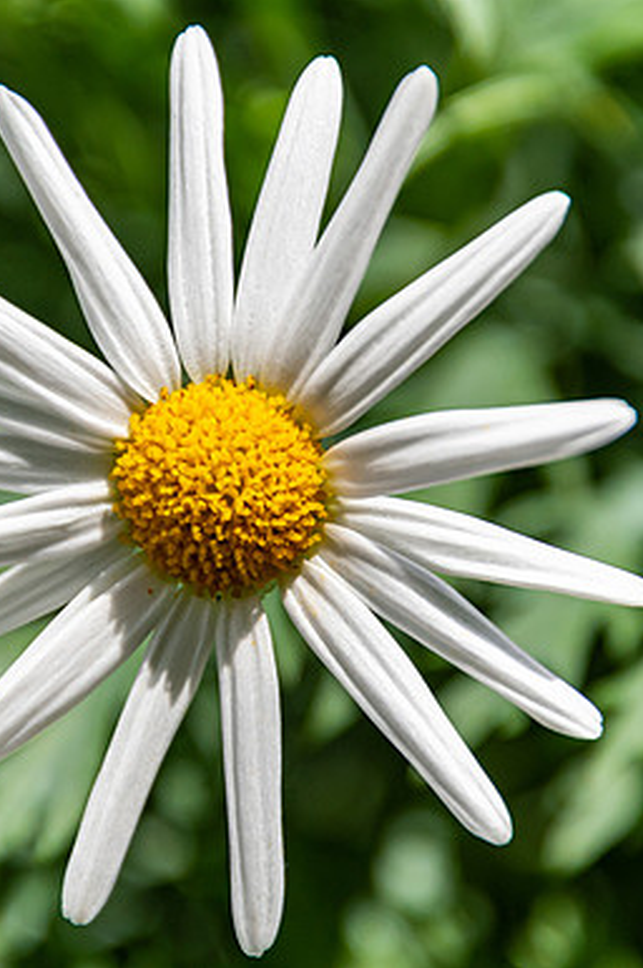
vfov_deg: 2.3
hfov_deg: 1.5
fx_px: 24288
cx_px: 234
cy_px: 484
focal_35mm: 905
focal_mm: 400
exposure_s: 1/1250
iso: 400
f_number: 6.3
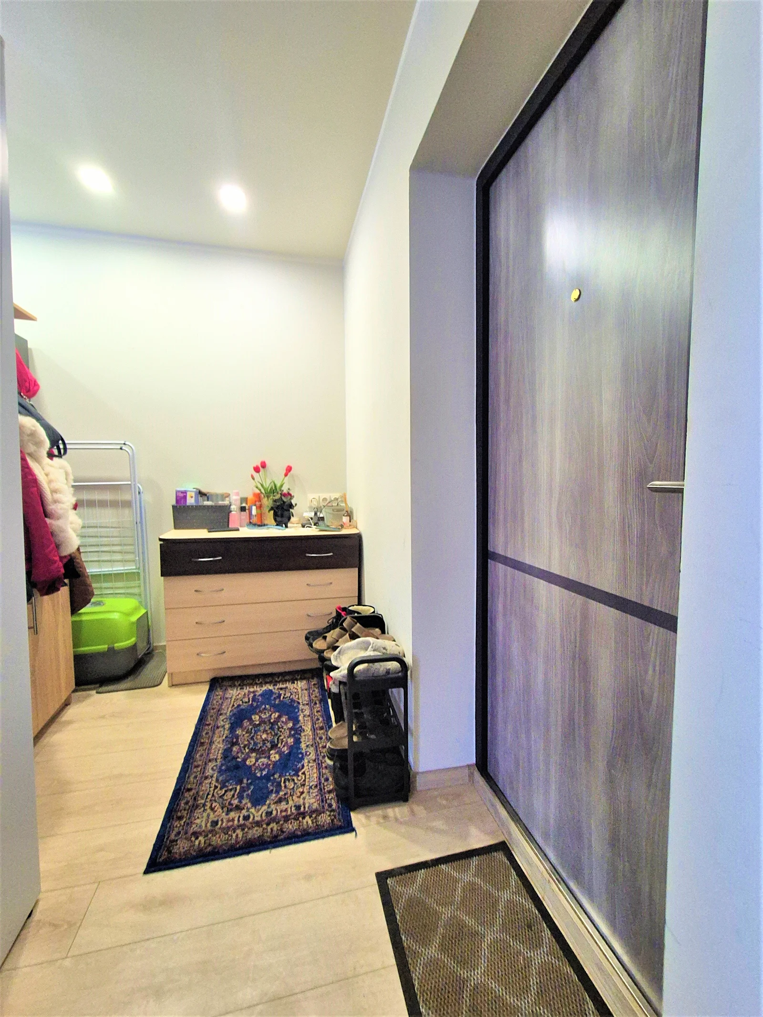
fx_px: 382
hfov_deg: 89.9
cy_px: 508
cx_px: 382
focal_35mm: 13
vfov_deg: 106.2
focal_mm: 2.2
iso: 500
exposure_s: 1/50
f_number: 2.2
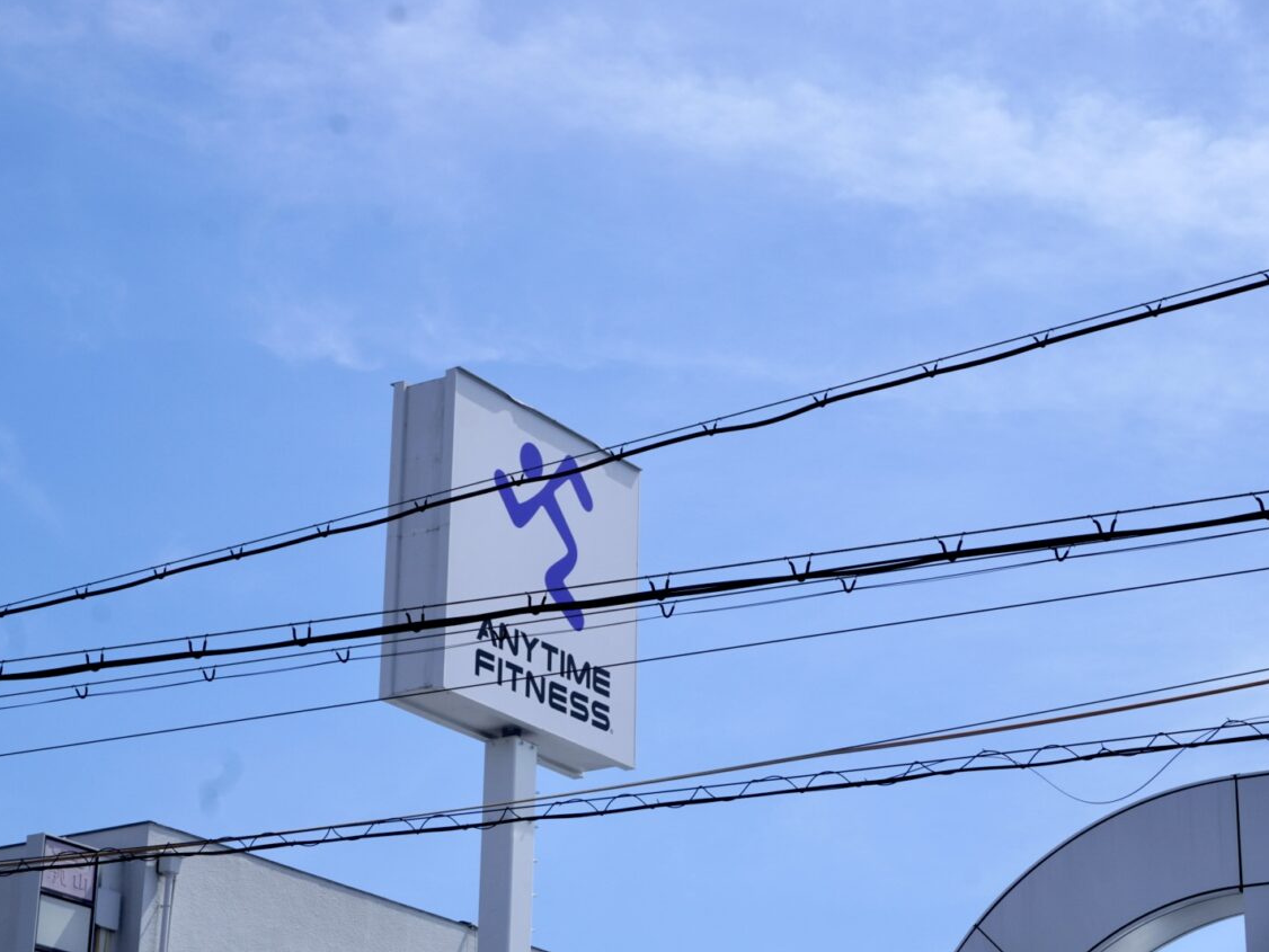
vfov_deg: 18.0
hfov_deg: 23.8
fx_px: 3007
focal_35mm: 82
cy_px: 478
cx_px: 569
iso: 100
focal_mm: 50
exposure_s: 1/400
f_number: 11
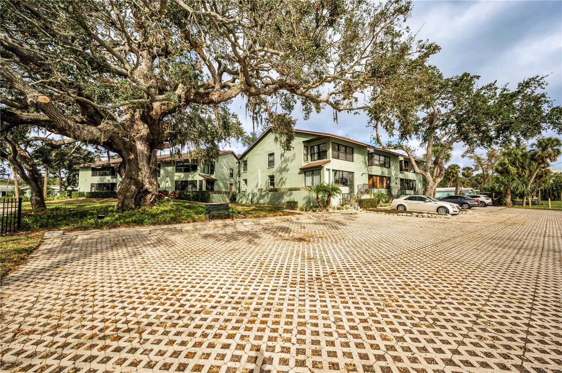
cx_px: 281
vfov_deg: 81.1
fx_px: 218
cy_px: 186
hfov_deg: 104.3
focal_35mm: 14
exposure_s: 1/160
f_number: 20
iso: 250
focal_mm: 14
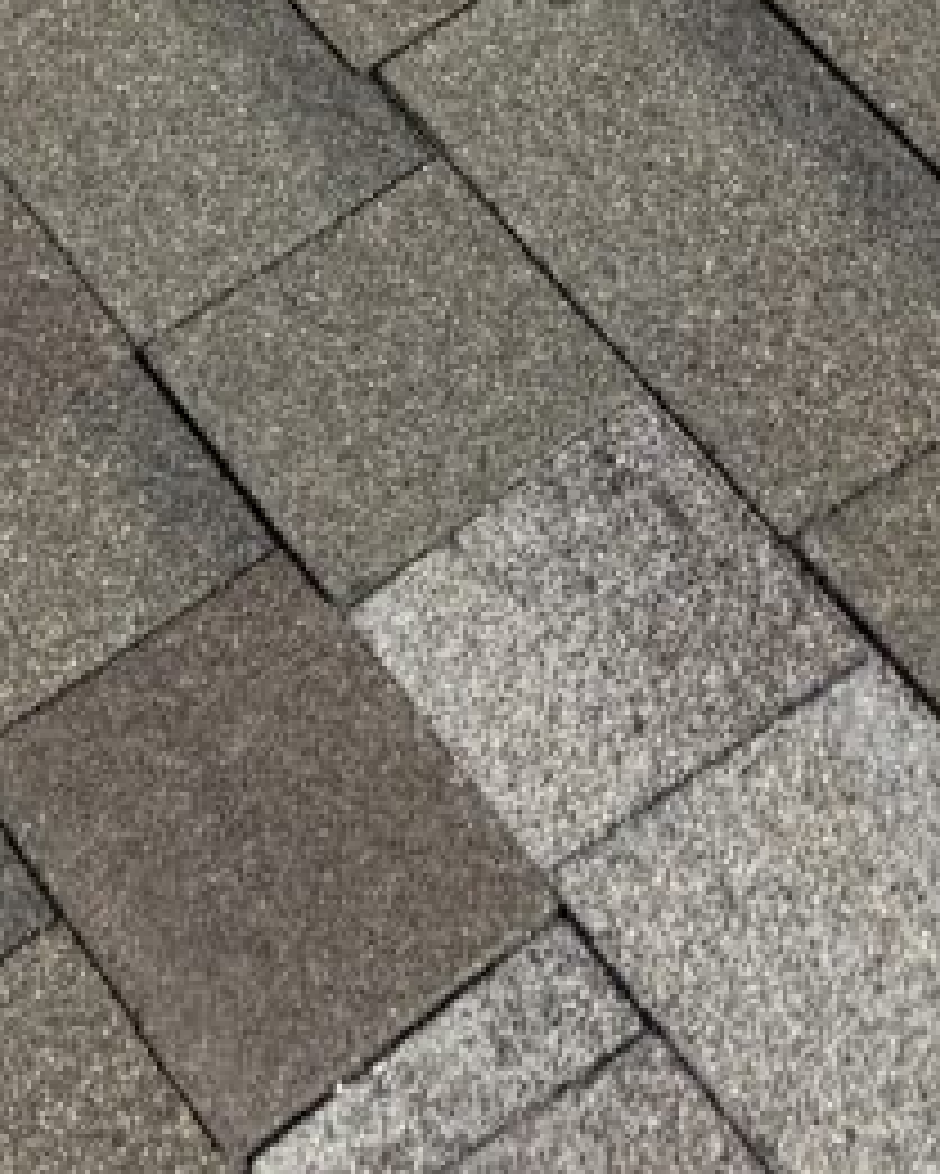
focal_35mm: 92
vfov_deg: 17.5
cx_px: -540
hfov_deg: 15.3
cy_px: -832
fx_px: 3197
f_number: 1.78
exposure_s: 1/4673
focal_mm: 6.76
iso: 80
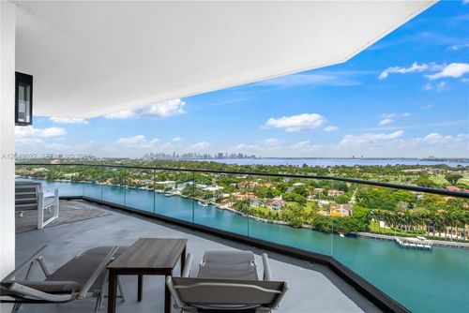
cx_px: 234
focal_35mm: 16
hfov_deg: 96.7
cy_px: 156
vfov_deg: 73.8
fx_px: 209
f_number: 8
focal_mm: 16
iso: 100
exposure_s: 1/250
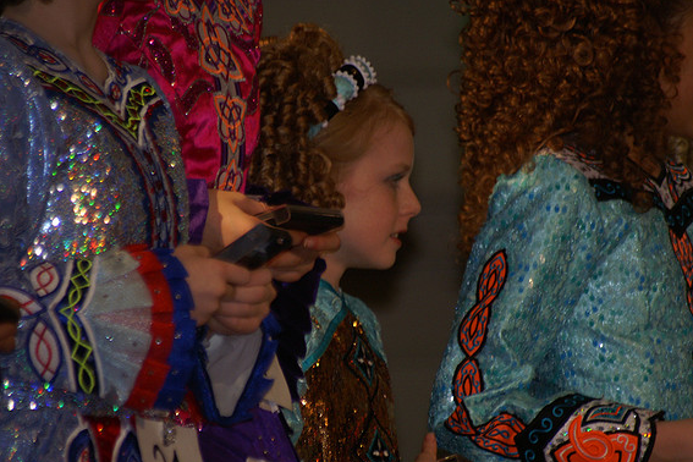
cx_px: 342
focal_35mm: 460
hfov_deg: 4.5
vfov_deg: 3.0
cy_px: 233
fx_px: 8854
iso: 400
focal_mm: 300
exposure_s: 1/125
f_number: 5.6
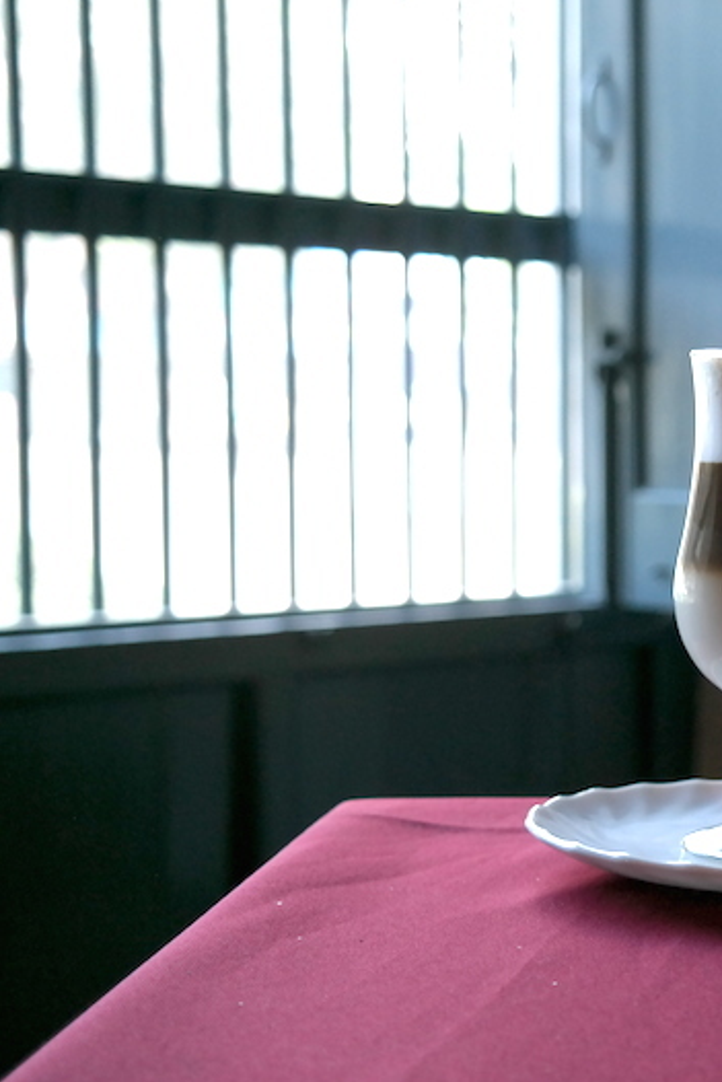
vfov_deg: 26.6
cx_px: 821
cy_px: 540
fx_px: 2285
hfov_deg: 17.3
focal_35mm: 76
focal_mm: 33
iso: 400
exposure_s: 1/60
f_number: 4.5
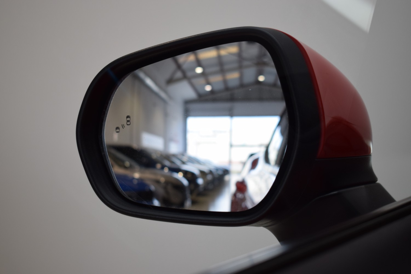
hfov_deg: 33.4
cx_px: 206
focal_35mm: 60
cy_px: 137
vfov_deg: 22.6
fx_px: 685
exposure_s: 1/125
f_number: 5.6
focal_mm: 40
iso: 400
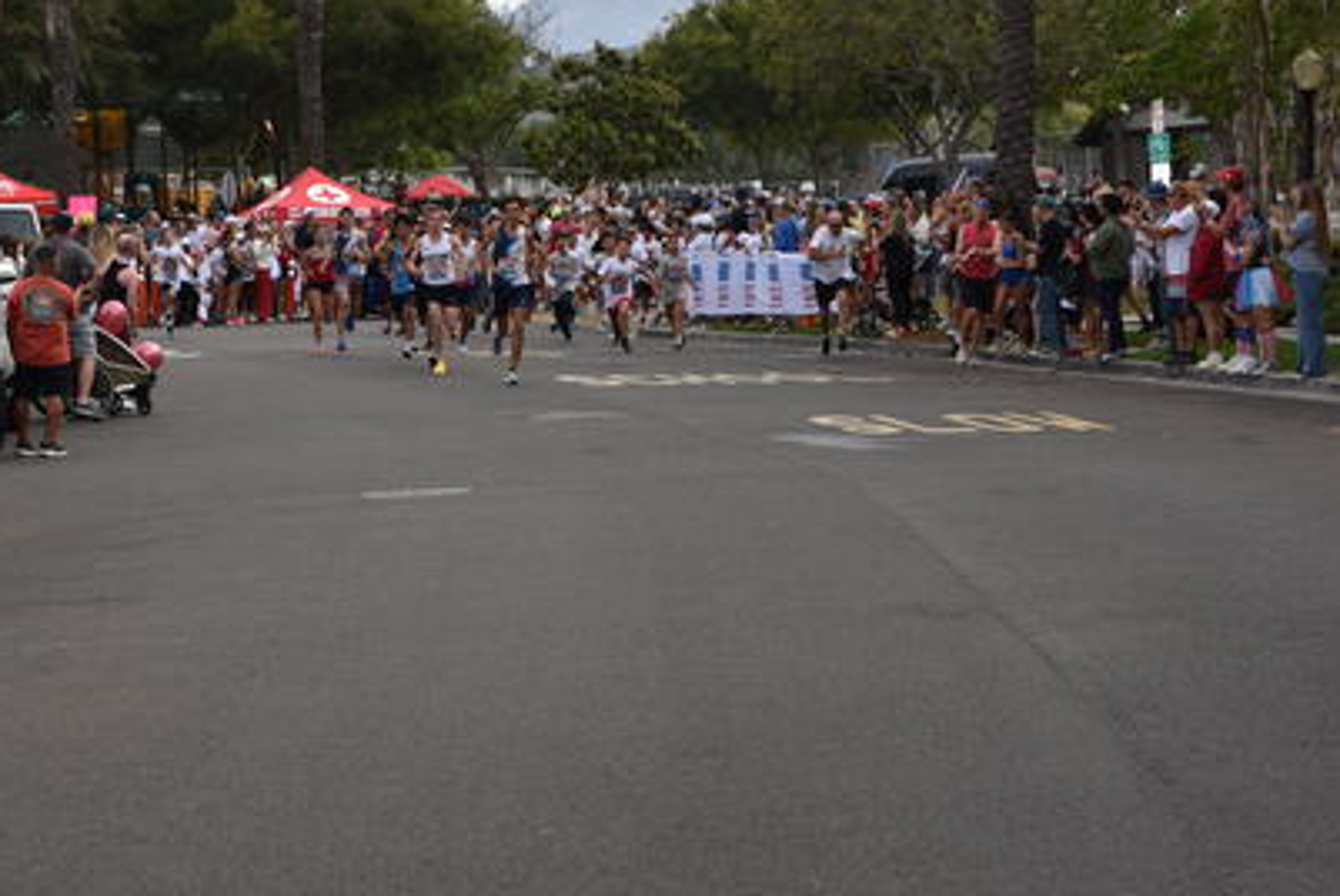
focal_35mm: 107
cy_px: 306
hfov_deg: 19.1
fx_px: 3986
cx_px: 585
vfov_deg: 12.8
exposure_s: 1/250
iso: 100
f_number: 6.3
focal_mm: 52
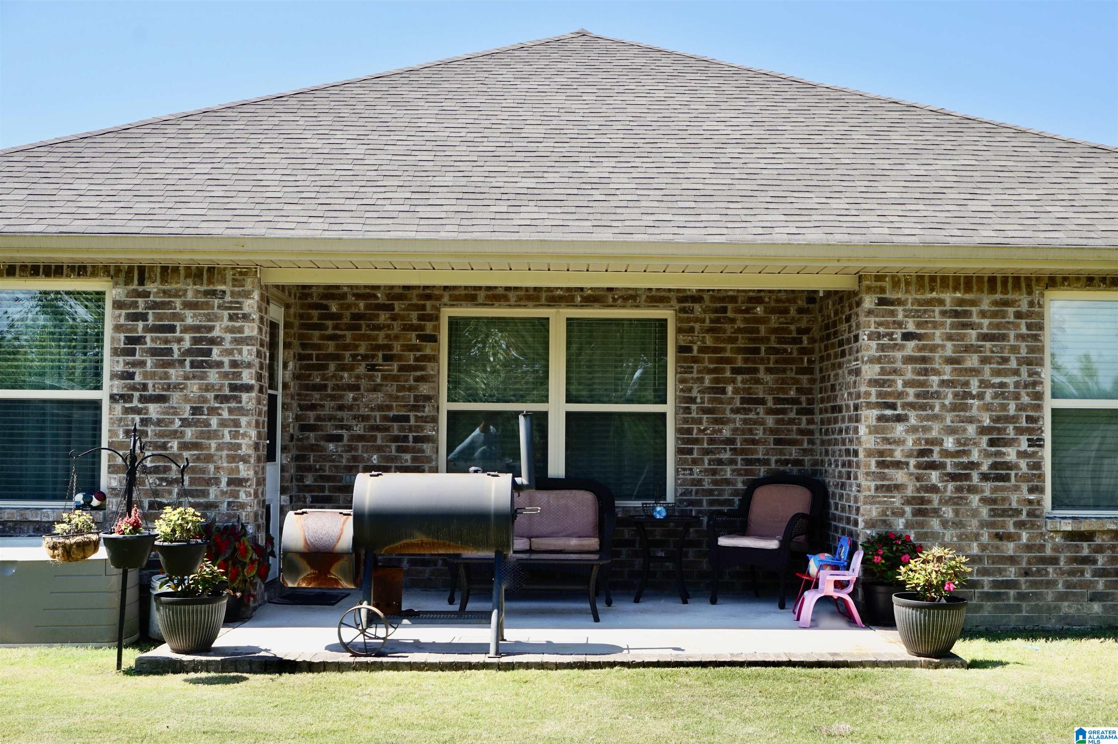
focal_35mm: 45
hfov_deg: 43.6
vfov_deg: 29.8
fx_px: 1397
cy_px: 372
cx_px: 559
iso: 100
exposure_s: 1/80
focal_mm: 30
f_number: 11
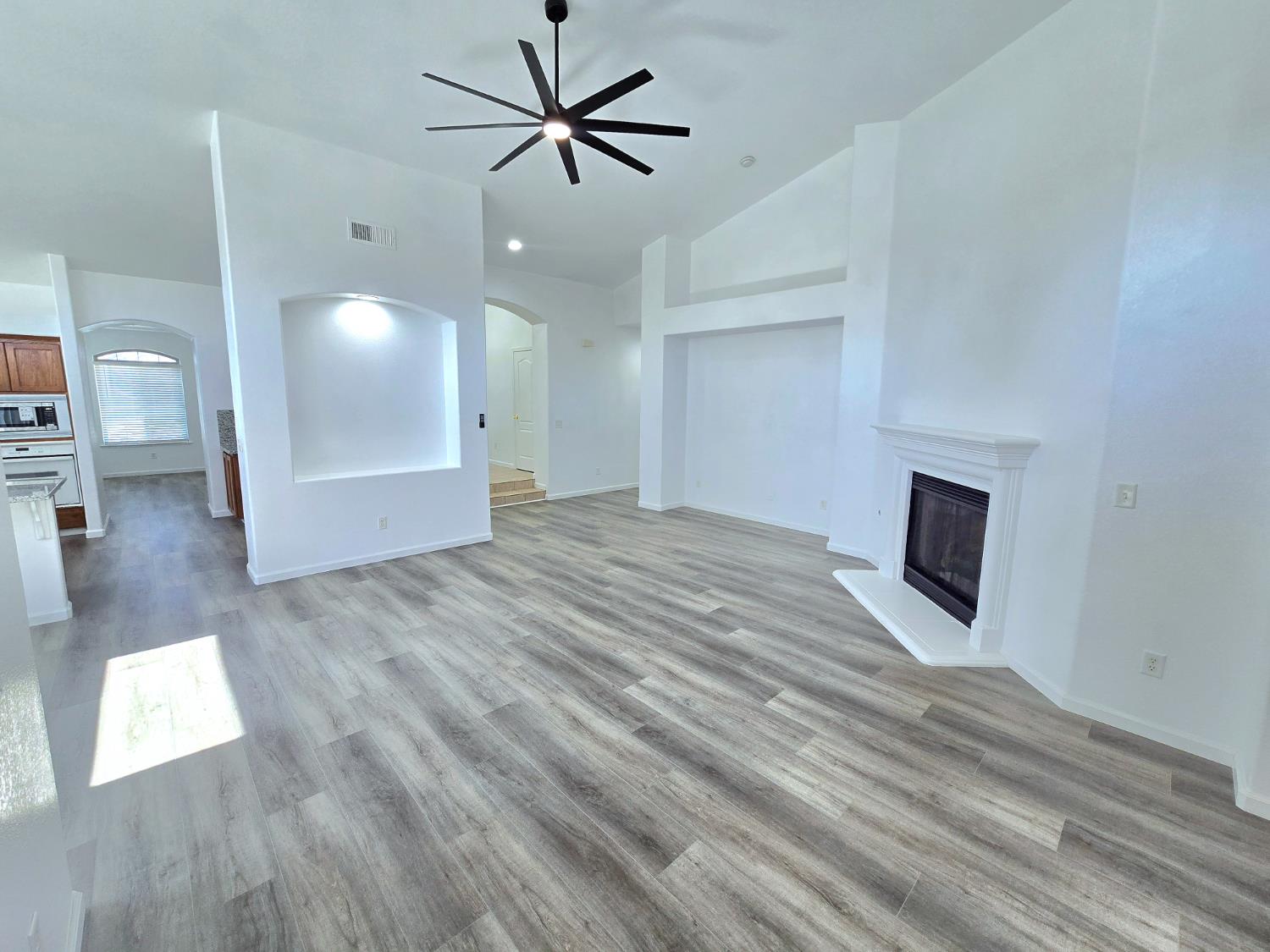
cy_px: 476
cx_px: 635
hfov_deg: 106.2
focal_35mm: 13
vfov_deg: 89.9
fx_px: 477
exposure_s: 1/120
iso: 80
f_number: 2.2
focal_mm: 2.2
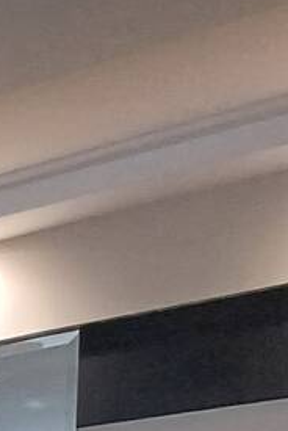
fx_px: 1041
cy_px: 807
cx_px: -462
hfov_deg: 11.8
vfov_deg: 17.9
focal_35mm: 87
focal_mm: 1.64
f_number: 2.2
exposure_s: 1/24
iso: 200
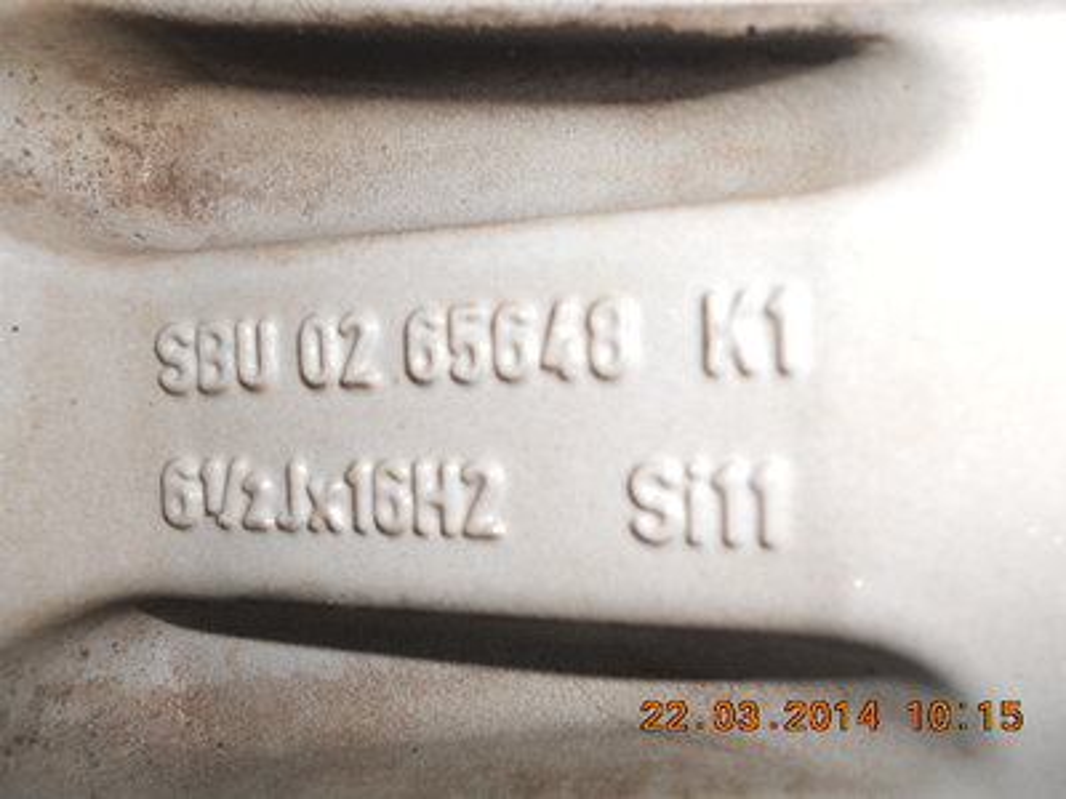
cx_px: 533
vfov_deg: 44.2
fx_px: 985
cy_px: 400
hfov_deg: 56.8
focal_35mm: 32
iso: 80
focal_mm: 5.8
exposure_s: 1/25
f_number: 8.8
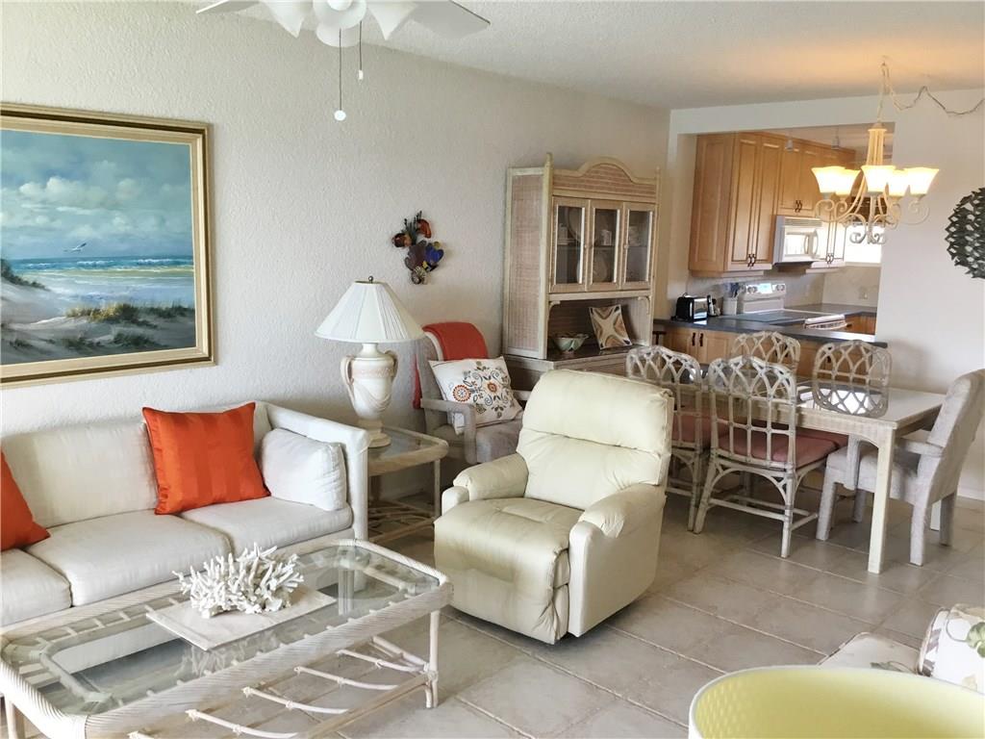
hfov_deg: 58.4
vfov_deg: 45.4
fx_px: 882
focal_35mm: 31
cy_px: 370
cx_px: 492
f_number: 2.4
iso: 32
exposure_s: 1/30
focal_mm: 3.3
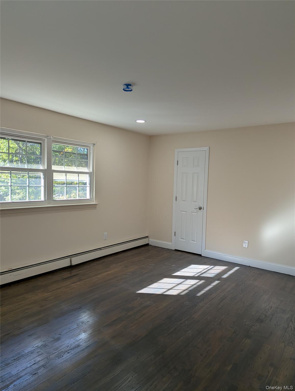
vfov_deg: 71.5
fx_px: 272
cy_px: 196
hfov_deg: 56.9
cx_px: 148
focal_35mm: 24
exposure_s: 1/120
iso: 34
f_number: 1.85
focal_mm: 6.81
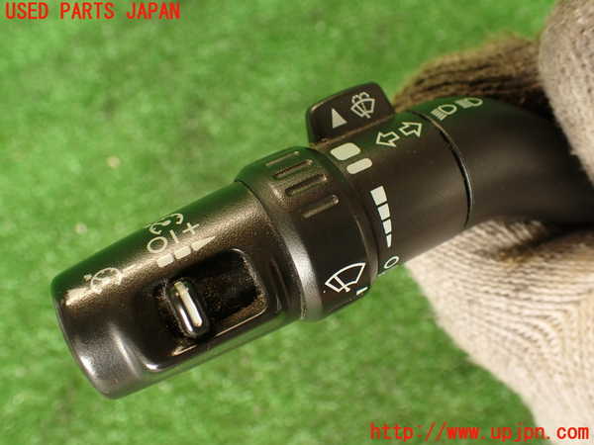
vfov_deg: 44.2
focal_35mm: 32
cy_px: 222
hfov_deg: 56.8
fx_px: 549
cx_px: 297
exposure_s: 1/30
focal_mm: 5.79
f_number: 2.4
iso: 200
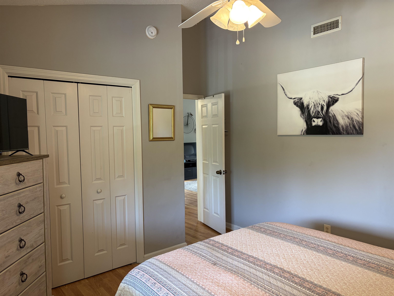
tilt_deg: -2.1
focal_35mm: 26
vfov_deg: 53.1
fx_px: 296
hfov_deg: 67.3
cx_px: 197
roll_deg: +1.5
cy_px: 148
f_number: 1.6
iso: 125
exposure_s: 1/60
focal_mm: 5.96
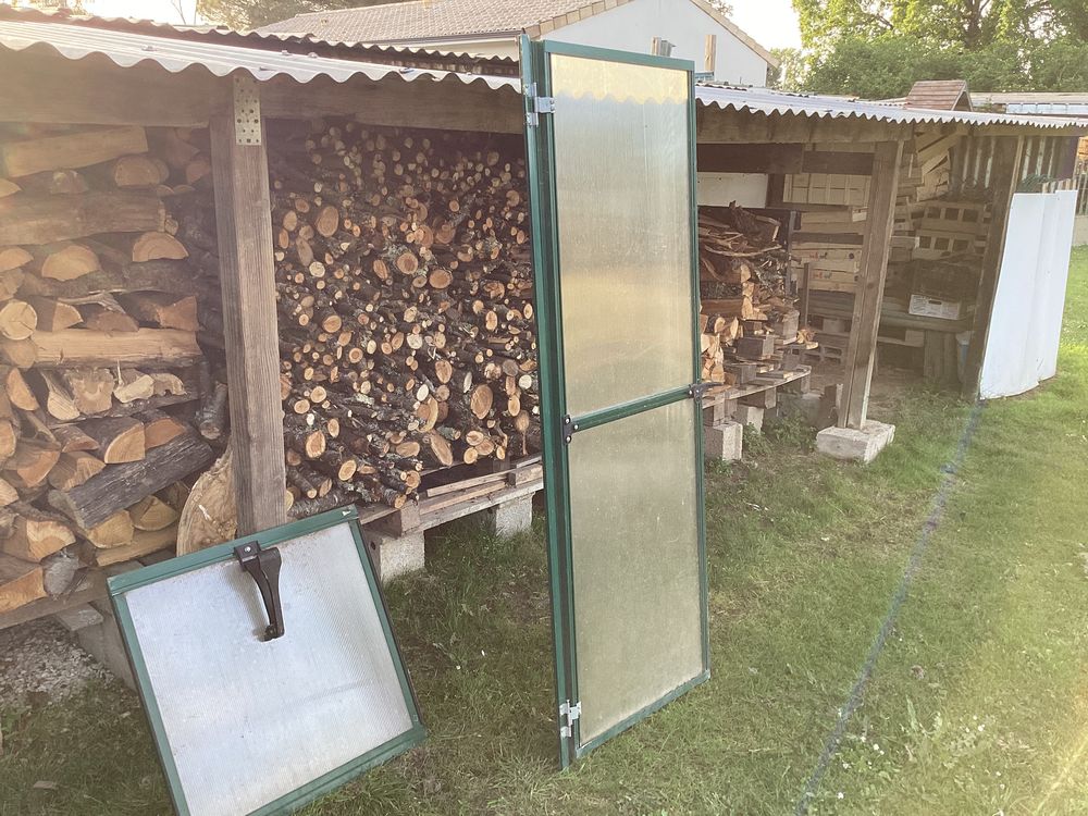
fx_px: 974
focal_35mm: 31
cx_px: 544
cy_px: 408
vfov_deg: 45.4
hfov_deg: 58.4
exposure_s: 1/120
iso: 50
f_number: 2.4
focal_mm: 3.3
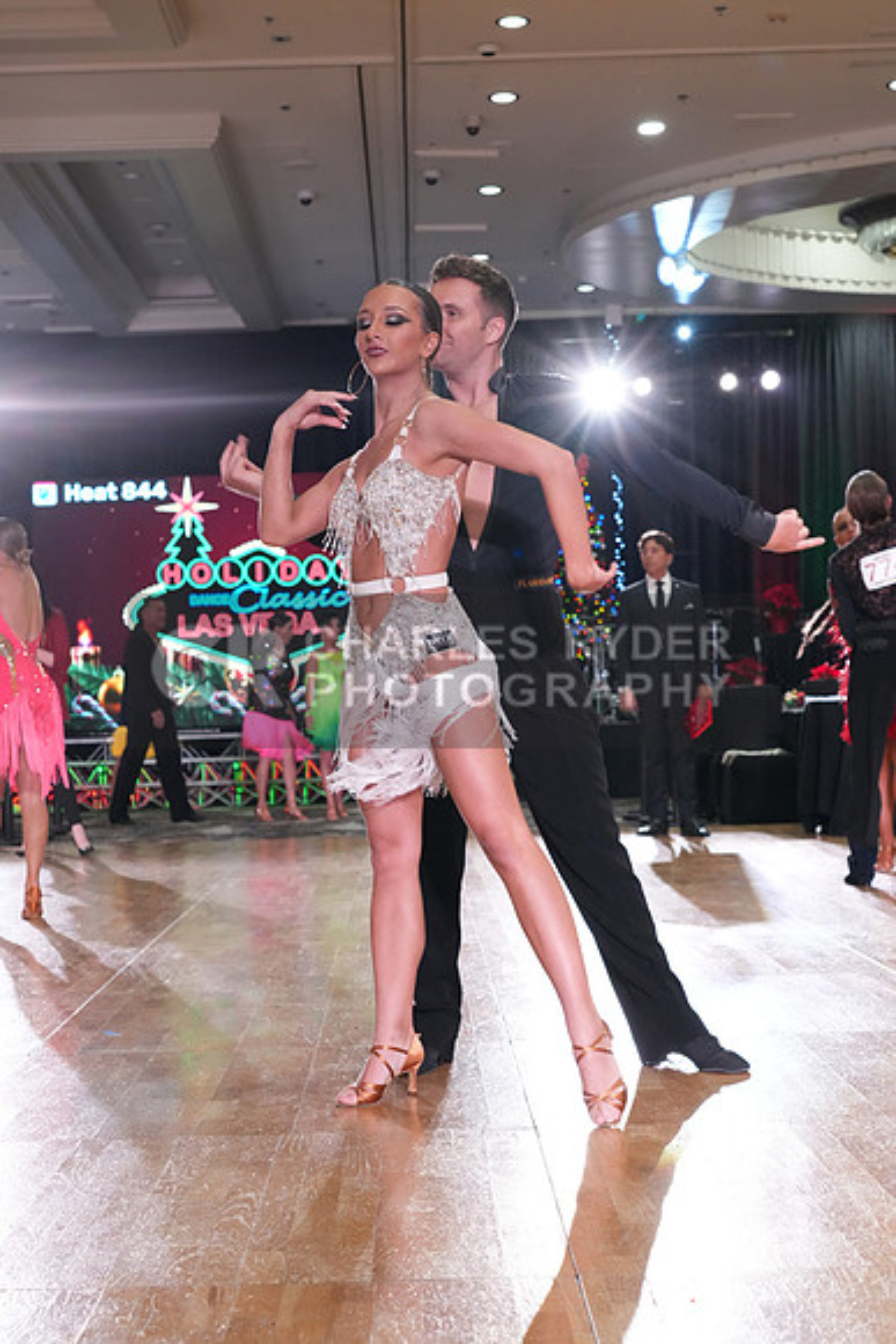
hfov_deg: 23.4
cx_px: 448
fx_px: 2164
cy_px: 672
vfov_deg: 34.5
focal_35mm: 58
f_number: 6.3
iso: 4000
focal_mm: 58
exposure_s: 1/200
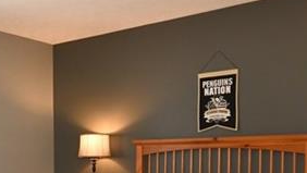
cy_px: 171
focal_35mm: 57
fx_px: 464
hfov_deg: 33.8
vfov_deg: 20.5
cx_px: 8
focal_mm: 10
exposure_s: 1/60
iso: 1000
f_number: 4
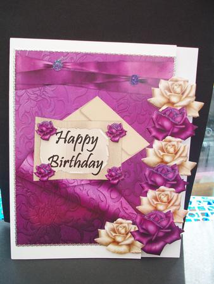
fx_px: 280
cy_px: 142
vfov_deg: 53.9
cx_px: 107
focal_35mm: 34
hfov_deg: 41.9
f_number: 2.8
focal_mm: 5.7
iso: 80
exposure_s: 1/250
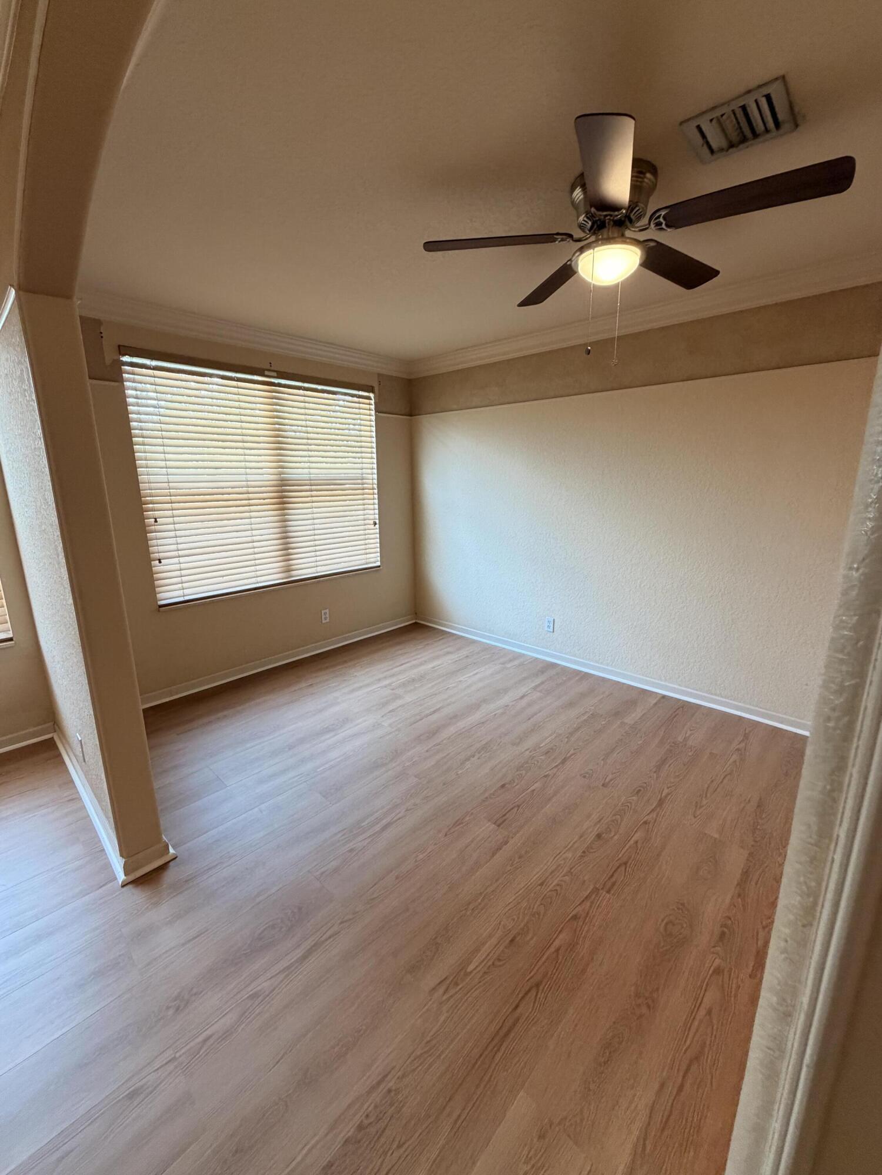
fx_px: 476
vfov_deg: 102.1
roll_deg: -0.3
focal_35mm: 14
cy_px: 588
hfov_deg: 85.7
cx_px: 441
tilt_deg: -12.9
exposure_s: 1/120
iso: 320
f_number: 2.2
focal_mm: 2.22
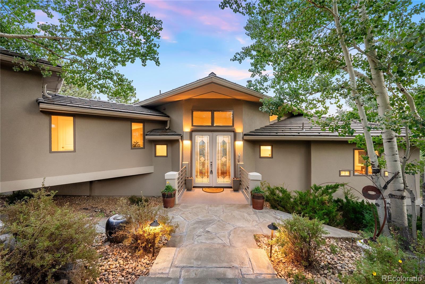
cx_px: 212
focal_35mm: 15
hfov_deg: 100.4
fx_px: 177
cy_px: 142
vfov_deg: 77.4
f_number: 8
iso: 800
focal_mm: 15
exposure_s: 1/5
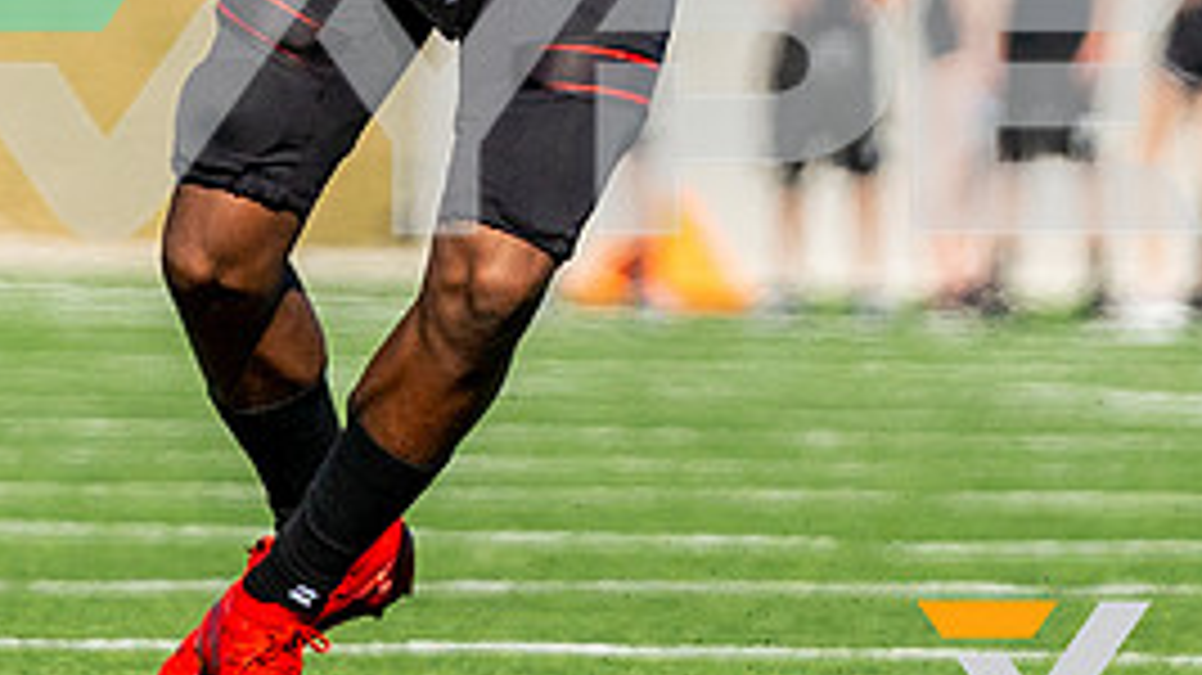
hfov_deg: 2.1
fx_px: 33583
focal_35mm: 1054
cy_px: -610
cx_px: 702
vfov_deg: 1.2
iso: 400
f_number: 2.8
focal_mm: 200
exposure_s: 1/3200
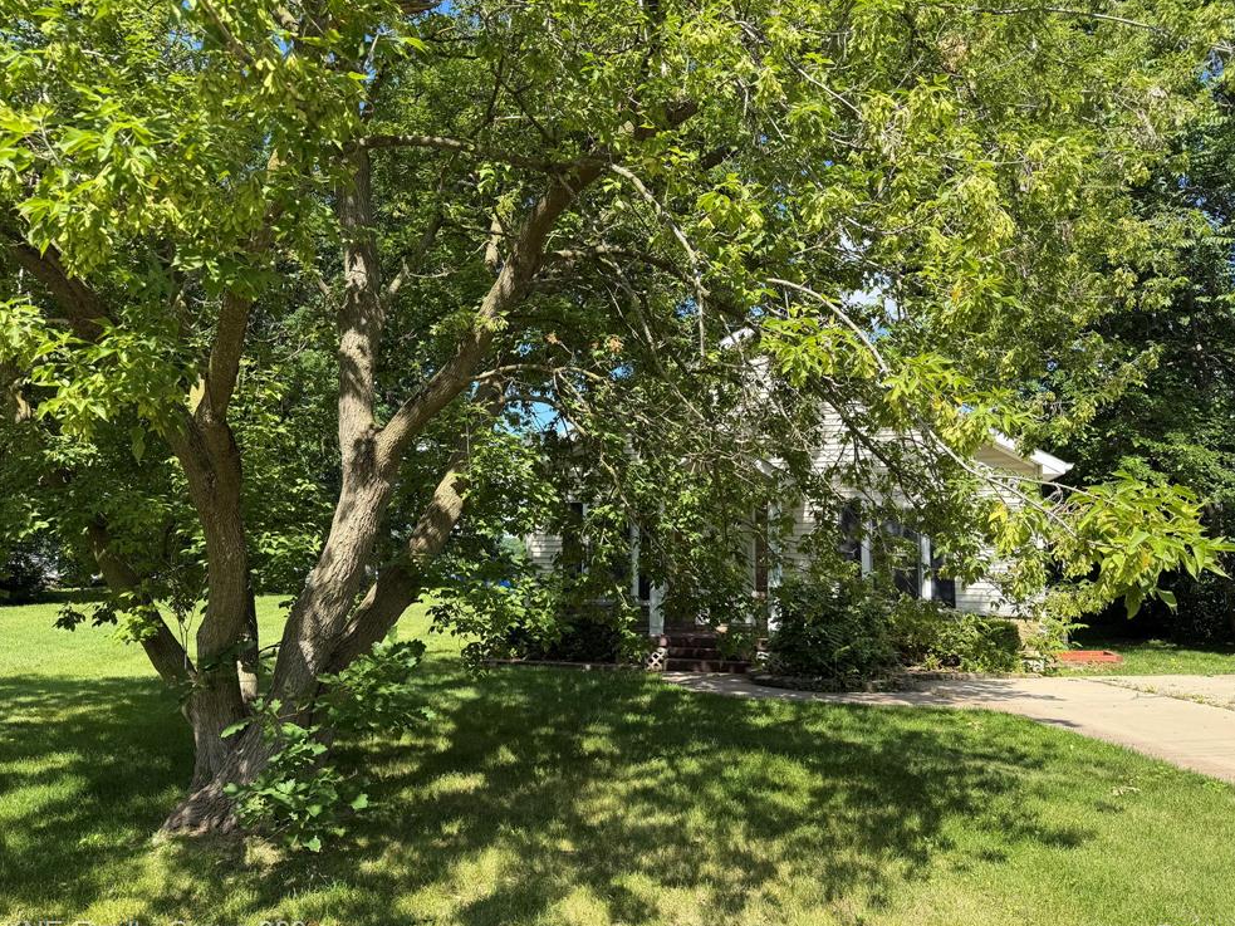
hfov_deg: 69.4
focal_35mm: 25
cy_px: 472
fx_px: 892
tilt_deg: +5.8
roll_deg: -2.3
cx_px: 641
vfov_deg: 54.9
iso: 80
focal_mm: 6.76
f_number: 1.78
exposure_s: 1/1493
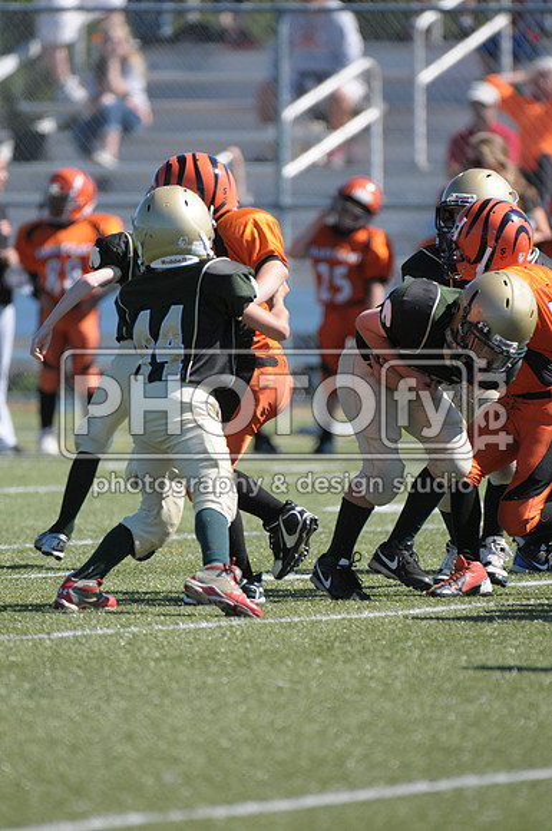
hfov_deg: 2.7
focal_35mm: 510
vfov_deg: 4.0
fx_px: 11764
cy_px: 416
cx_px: 276
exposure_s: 1/3200
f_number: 4
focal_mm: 340
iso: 640
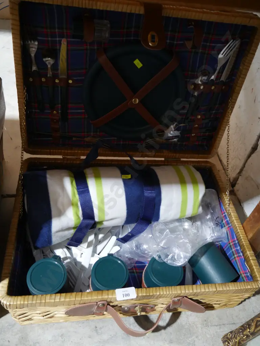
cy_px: 173
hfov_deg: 46.8
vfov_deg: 59.9
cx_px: 130
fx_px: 300
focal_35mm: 30
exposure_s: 1/60
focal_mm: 15
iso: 2000
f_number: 3.6
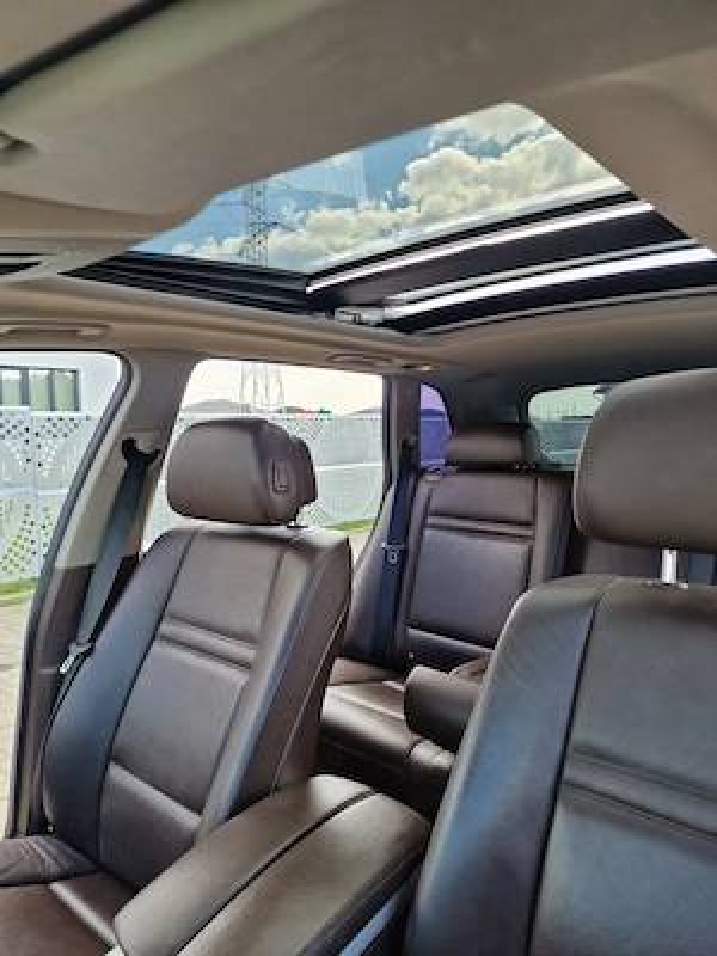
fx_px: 635
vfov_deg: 73.9
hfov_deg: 58.9
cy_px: 478
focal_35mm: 23
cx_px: 358
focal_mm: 6.4
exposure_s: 1/180
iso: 50
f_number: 1.8
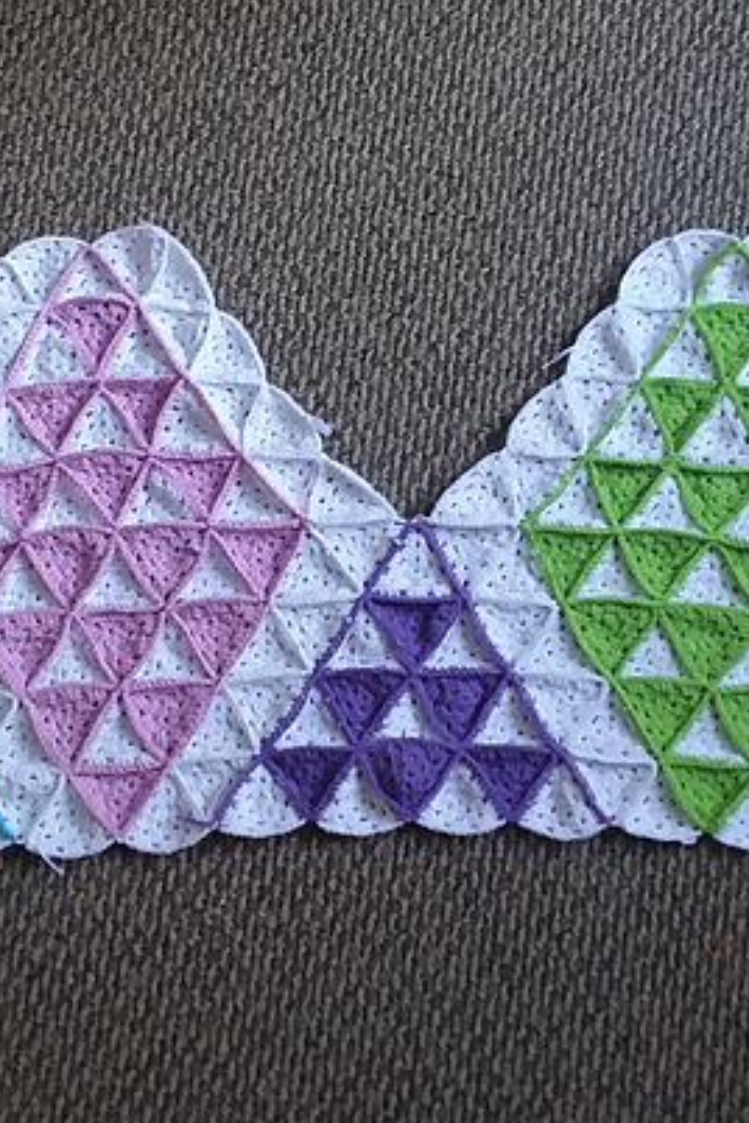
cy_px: 511
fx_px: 1498
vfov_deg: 41.1
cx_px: 419
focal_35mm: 48
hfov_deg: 28.1
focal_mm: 2.47
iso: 100
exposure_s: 1/30
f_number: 1.9
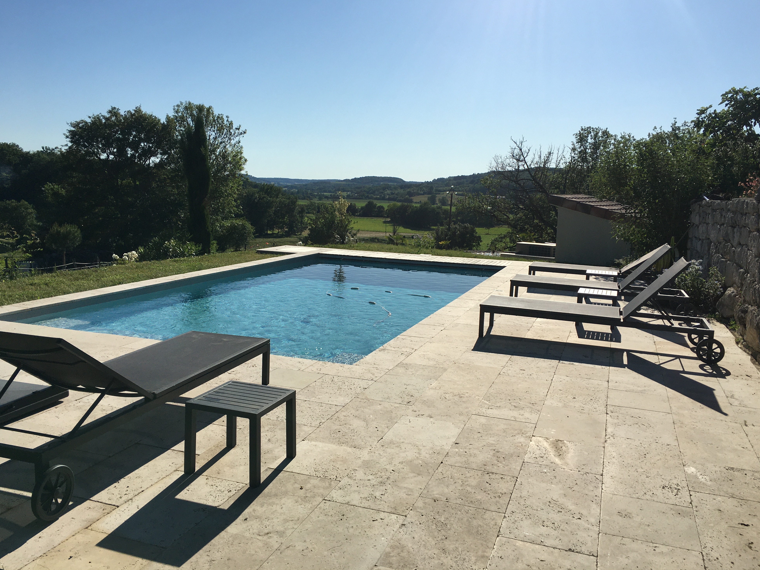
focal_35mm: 30
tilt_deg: -7.0
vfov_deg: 46.8
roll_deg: -2.2
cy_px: 279
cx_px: 389
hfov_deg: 60.0
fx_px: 659
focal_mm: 4.15
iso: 25
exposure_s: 1/3497
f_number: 2.2
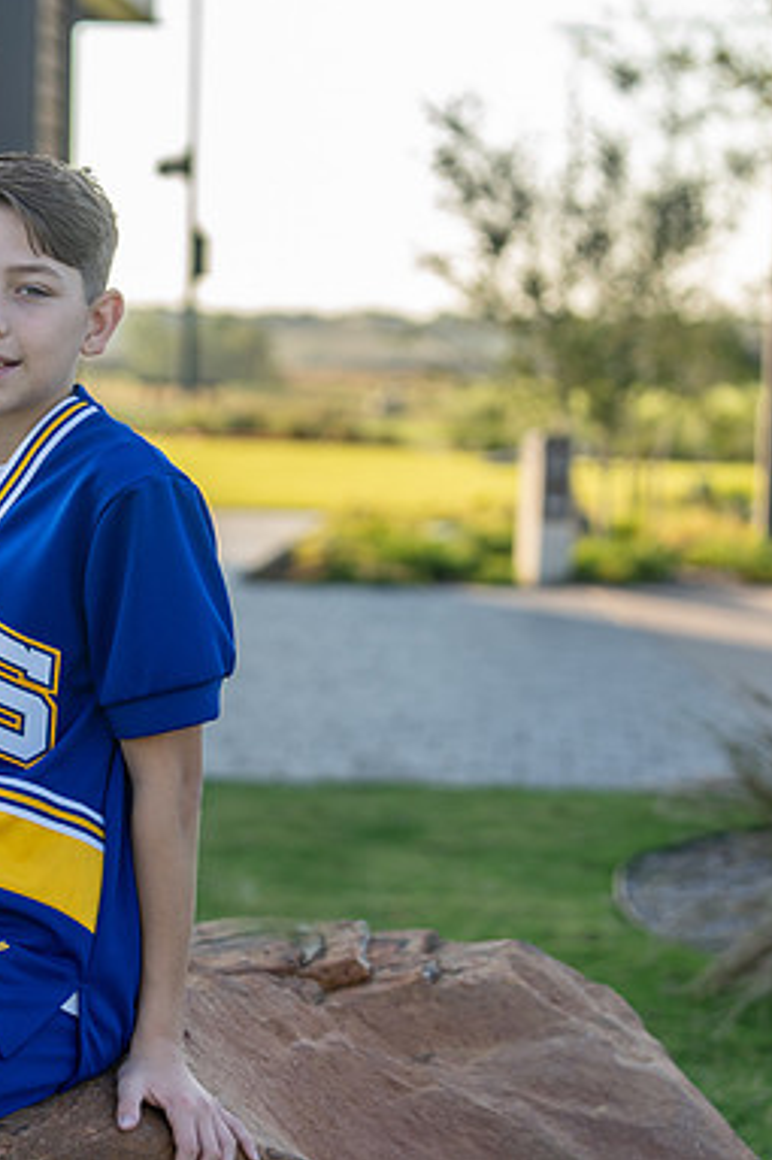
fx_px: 3412
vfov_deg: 19.3
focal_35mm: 106
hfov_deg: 12.8
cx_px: 9
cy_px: 577
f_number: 3.2
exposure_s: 1/400
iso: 125
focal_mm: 70
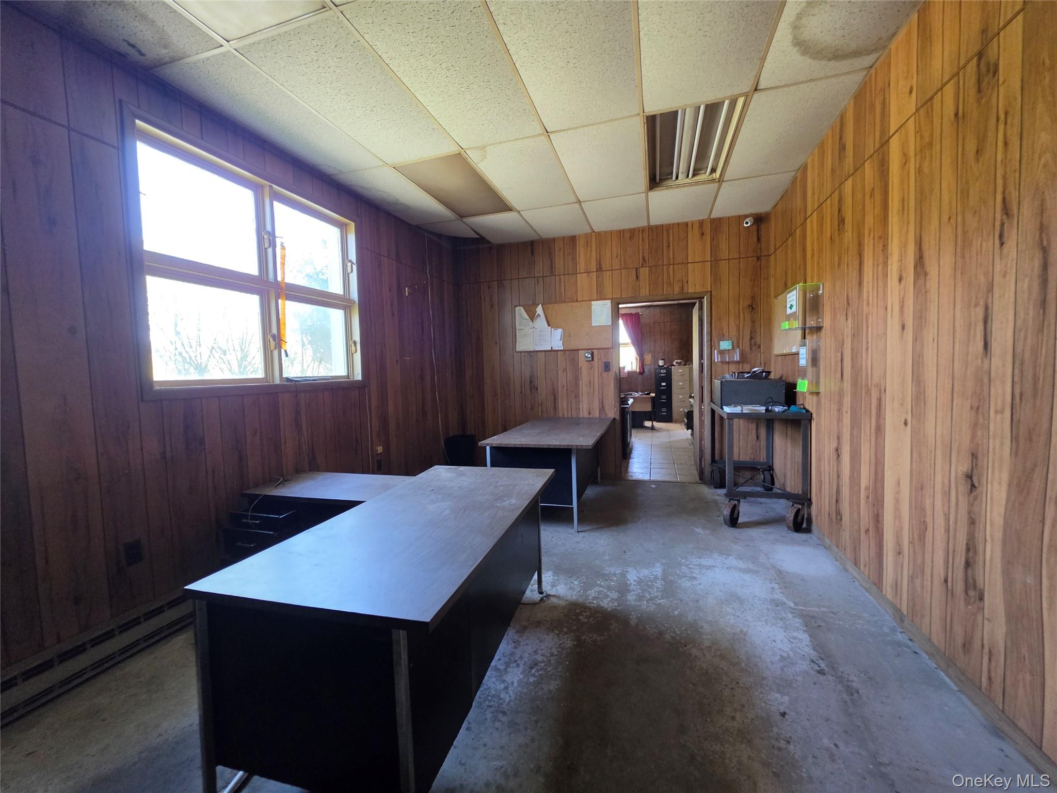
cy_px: 396
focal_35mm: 13
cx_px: 528
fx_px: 397
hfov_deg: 106.2
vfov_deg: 89.9
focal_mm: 2.2
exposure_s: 1/60
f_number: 1.9
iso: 320
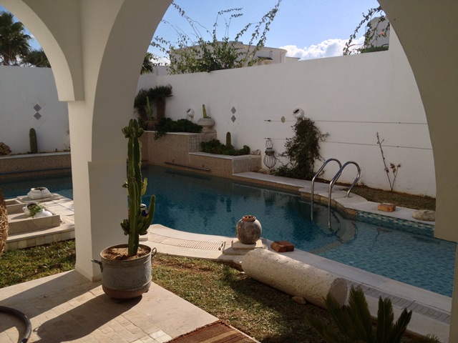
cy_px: 172
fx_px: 463
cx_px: 229
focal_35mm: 35
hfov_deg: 52.6
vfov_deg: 40.7
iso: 50
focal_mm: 4.28
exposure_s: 1/2045
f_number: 2.4
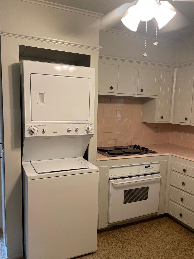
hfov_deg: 49.7
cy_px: 135
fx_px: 209
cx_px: 91
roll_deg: +0.2
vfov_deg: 63.4
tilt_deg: -6.5
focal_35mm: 28
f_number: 1.6
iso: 160
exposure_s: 1/60
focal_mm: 4.2
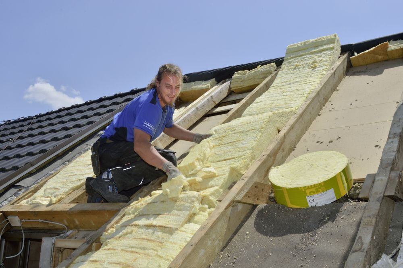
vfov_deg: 35.0
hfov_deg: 50.7
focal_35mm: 38
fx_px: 425
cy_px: 134
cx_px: 202
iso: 100
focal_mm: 38
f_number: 16
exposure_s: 1/250
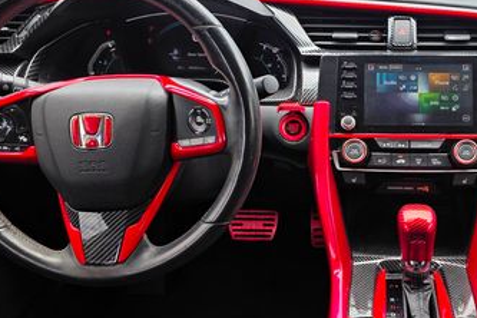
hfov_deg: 41.3
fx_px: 609
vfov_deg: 29.2
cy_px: 166
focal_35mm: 46
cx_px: 368
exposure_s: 1/359
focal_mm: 6.3
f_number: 1.7
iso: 32
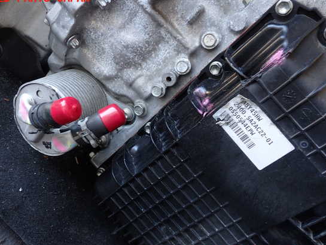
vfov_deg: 43.0
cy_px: 125
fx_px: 311
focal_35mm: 33
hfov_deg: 55.3
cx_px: 160
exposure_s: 1/60
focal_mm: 5.4
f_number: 2.3
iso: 200
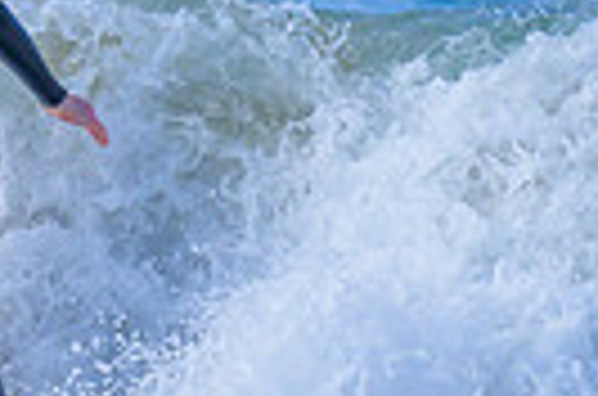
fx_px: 79643
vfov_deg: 0.3
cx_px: -438
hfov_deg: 0.4
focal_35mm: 4806
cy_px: 142
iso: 450
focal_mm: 800
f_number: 6.3
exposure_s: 1/2000
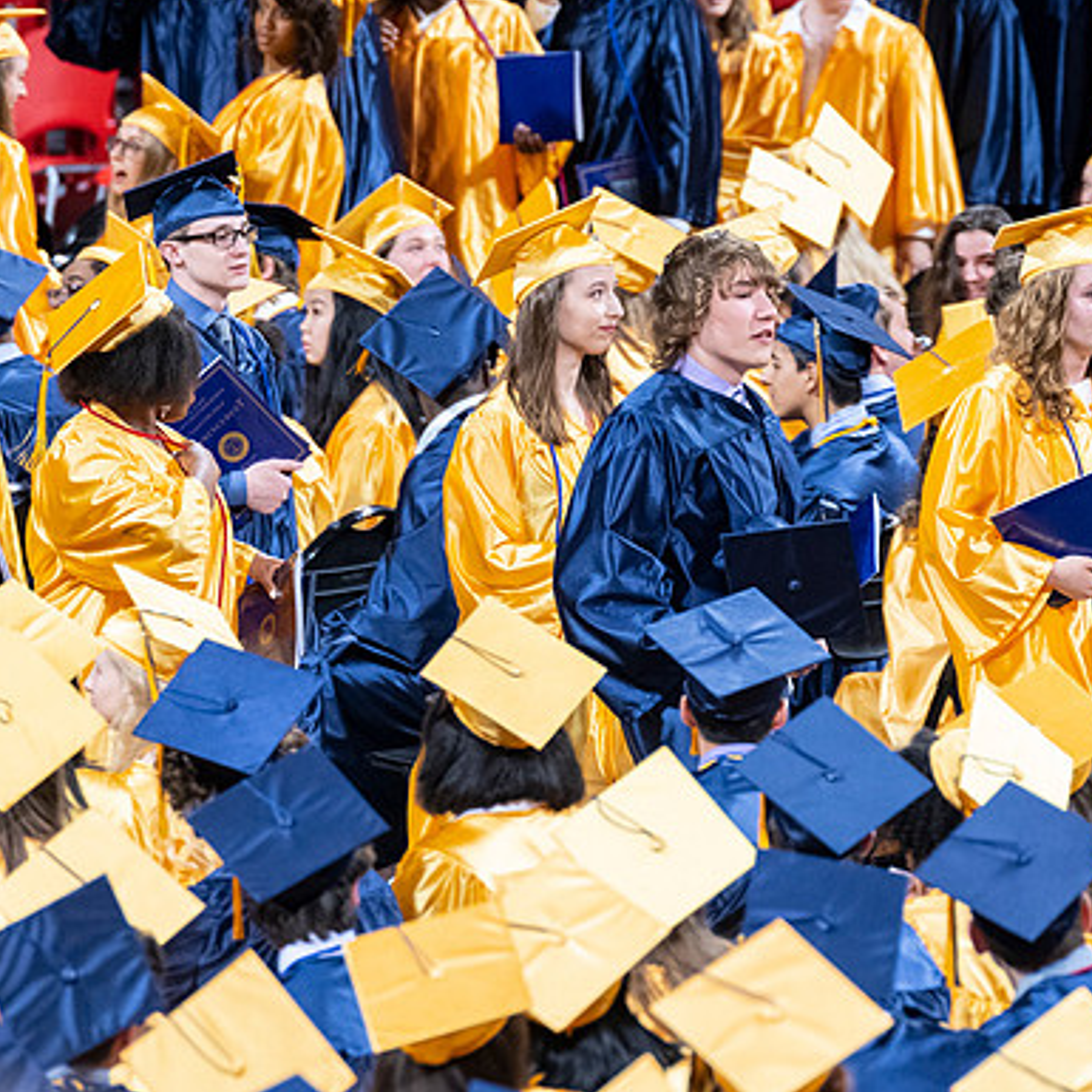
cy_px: 429
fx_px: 13705
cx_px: 1077
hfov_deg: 4.6
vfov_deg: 4.6
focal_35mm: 384
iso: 2000
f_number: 4
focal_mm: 200
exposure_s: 1/200
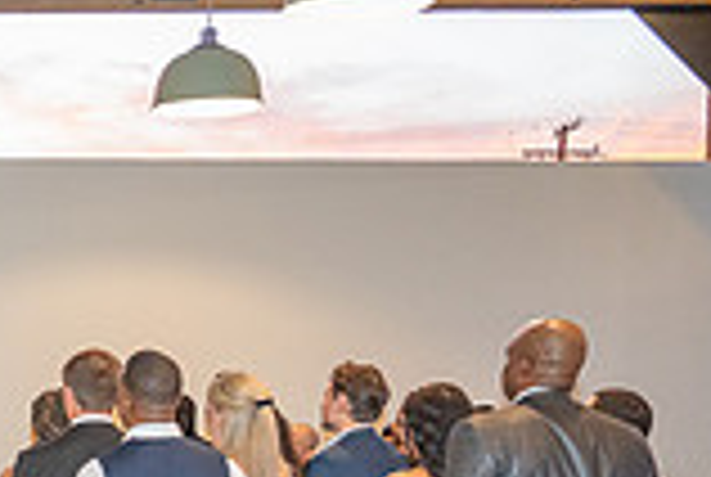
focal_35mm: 88
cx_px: -454
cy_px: 497
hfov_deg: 19.2
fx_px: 1741
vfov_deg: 15.3
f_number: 3.2
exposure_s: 1/200
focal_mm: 24
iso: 1250
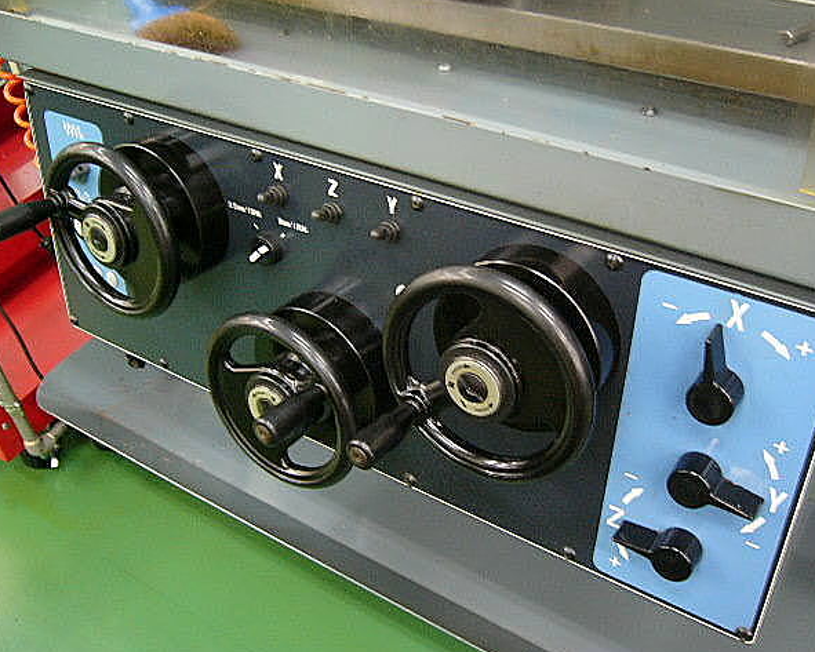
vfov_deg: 40.1
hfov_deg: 49.1
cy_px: 328
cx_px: 411
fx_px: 893
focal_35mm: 37
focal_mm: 5.8
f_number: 2.8
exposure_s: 1/8
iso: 200
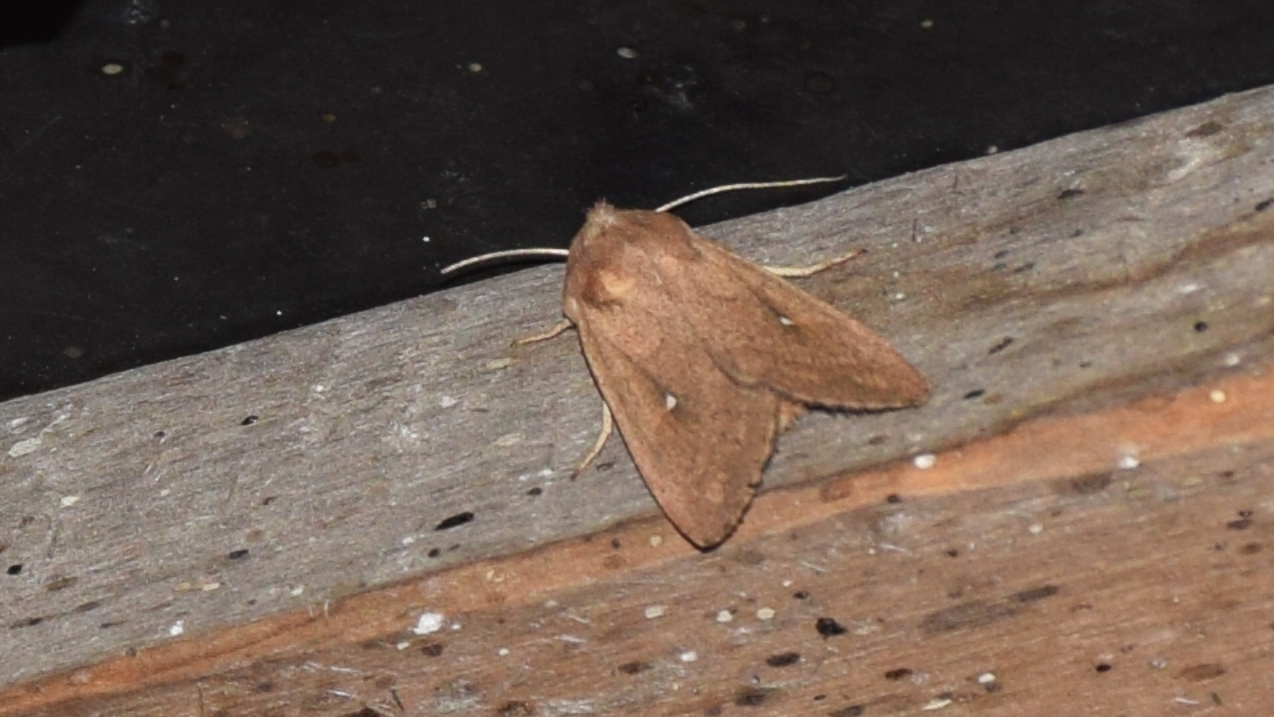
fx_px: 6183
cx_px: 638
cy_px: 331
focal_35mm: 183
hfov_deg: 11.8
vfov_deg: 6.6
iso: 320
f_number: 7.1
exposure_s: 1/60
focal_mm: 116
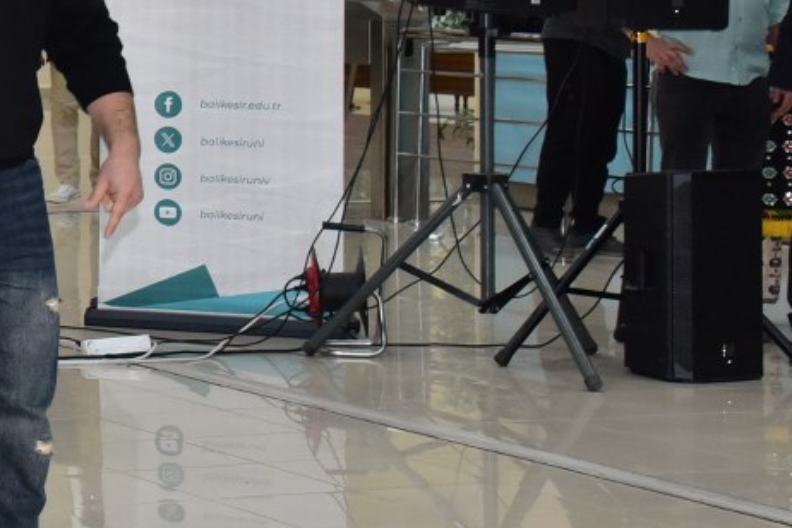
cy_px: -63
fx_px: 3300
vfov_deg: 9.1
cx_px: -498
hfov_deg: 12.8
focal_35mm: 150
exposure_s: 1/200
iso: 2500
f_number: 5.6
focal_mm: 44
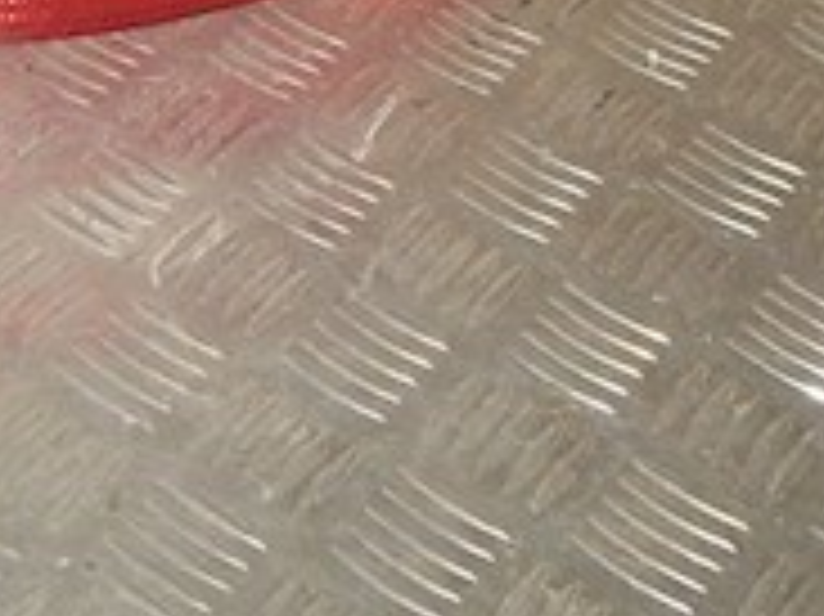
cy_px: -382
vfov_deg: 13.9
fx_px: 2331
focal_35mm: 98
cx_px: -113
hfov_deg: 19.1
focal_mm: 5
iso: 360
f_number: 7.8
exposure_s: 1/30
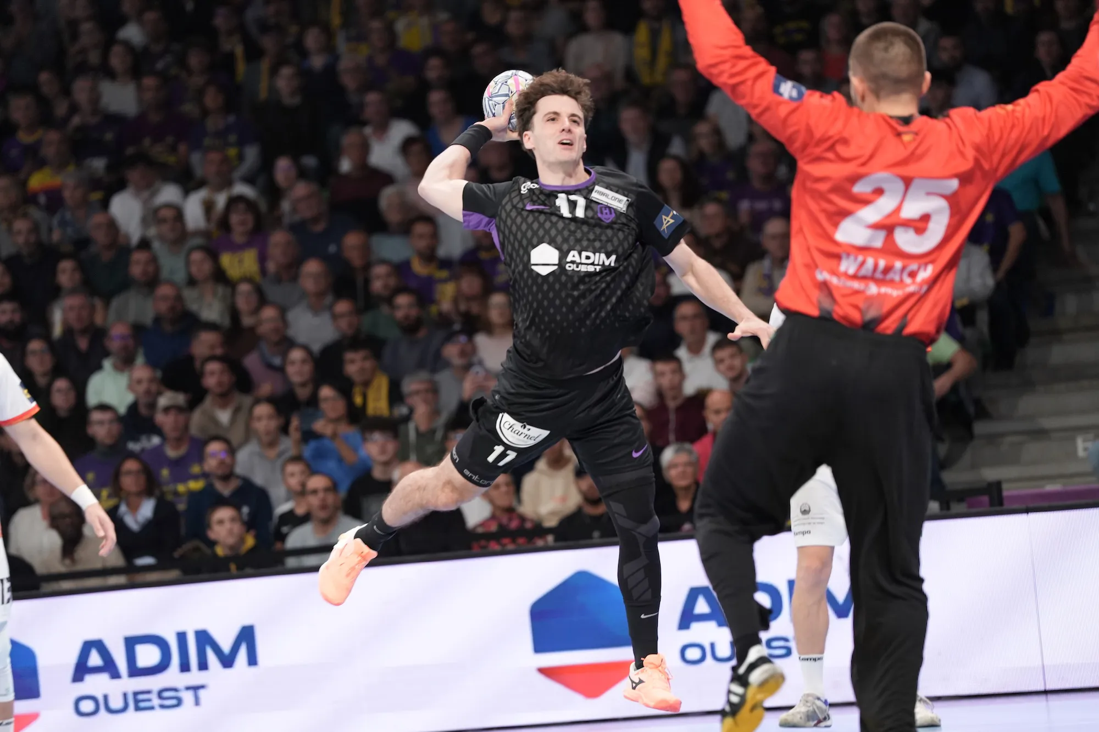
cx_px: 550
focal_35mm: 176
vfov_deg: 7.8
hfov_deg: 11.7
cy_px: 366
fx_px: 5372
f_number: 2.8
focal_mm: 176
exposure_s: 1/1000
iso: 2000
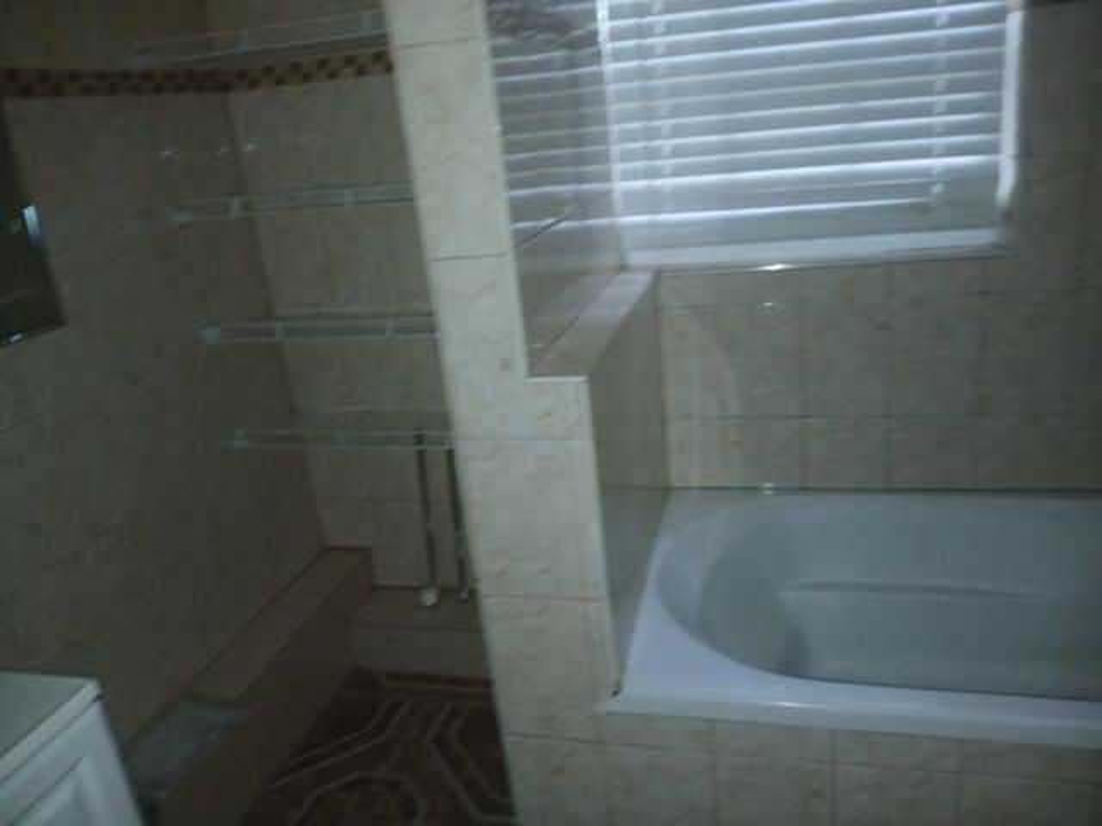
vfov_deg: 53.1
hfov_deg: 67.3
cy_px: 413
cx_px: 551
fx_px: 828
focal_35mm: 26
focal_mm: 3.98
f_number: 1.8
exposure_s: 1/30
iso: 250
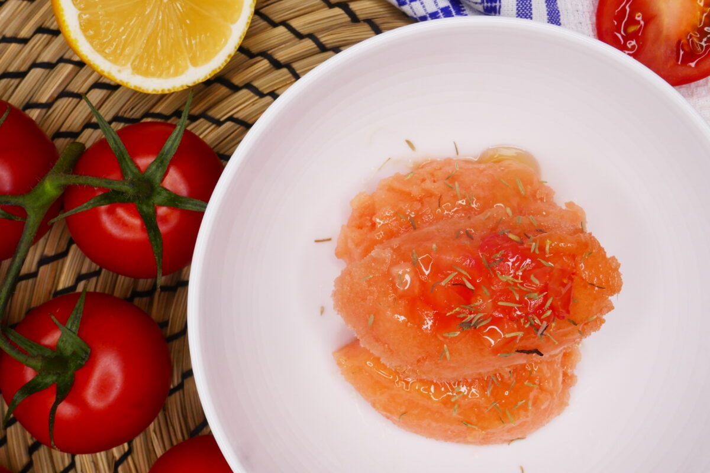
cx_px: 355
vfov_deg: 33.4
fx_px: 789
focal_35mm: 40
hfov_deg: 48.5
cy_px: 236
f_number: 8
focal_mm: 14.6
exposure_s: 1/80
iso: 1000
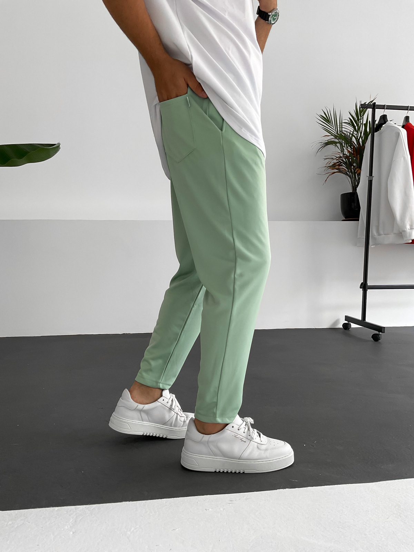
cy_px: 276
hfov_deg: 48.2
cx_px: 207
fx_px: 462
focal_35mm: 29
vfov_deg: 61.7
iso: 40
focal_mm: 3
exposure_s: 1/120
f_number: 1.8
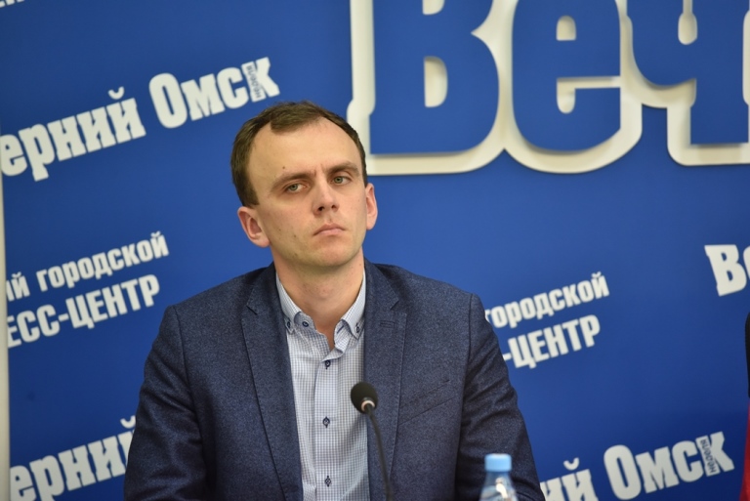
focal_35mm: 200
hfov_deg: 10.3
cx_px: 375
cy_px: 250
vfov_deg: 6.9
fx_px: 4169
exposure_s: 1/200
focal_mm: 200
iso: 1250
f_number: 4
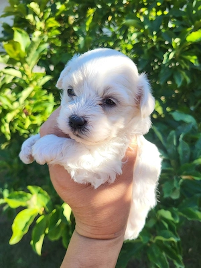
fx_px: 201
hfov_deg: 53.1
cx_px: 100
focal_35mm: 26
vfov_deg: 67.3
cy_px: 134
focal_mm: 5.4
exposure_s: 1/769
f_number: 1.8
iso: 40
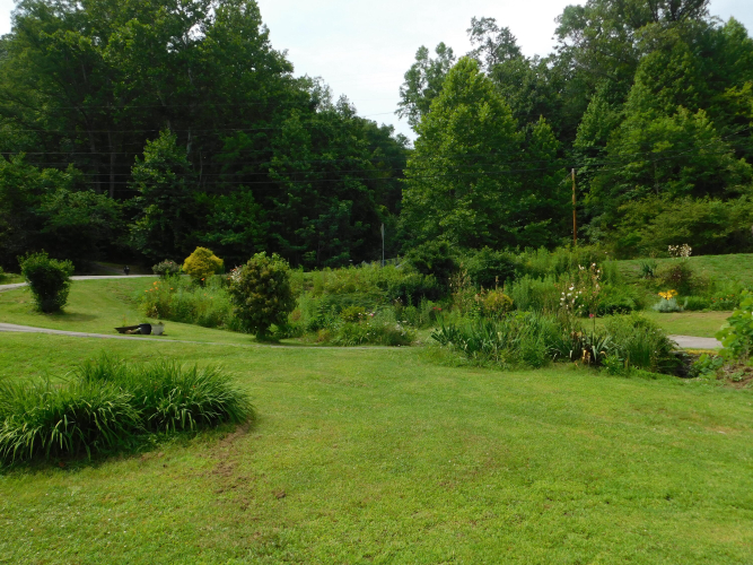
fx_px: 652
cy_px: 282
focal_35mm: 30
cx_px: 376
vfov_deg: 46.8
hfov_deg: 60.0
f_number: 3.2
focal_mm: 5.3
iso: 125
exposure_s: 1/1000
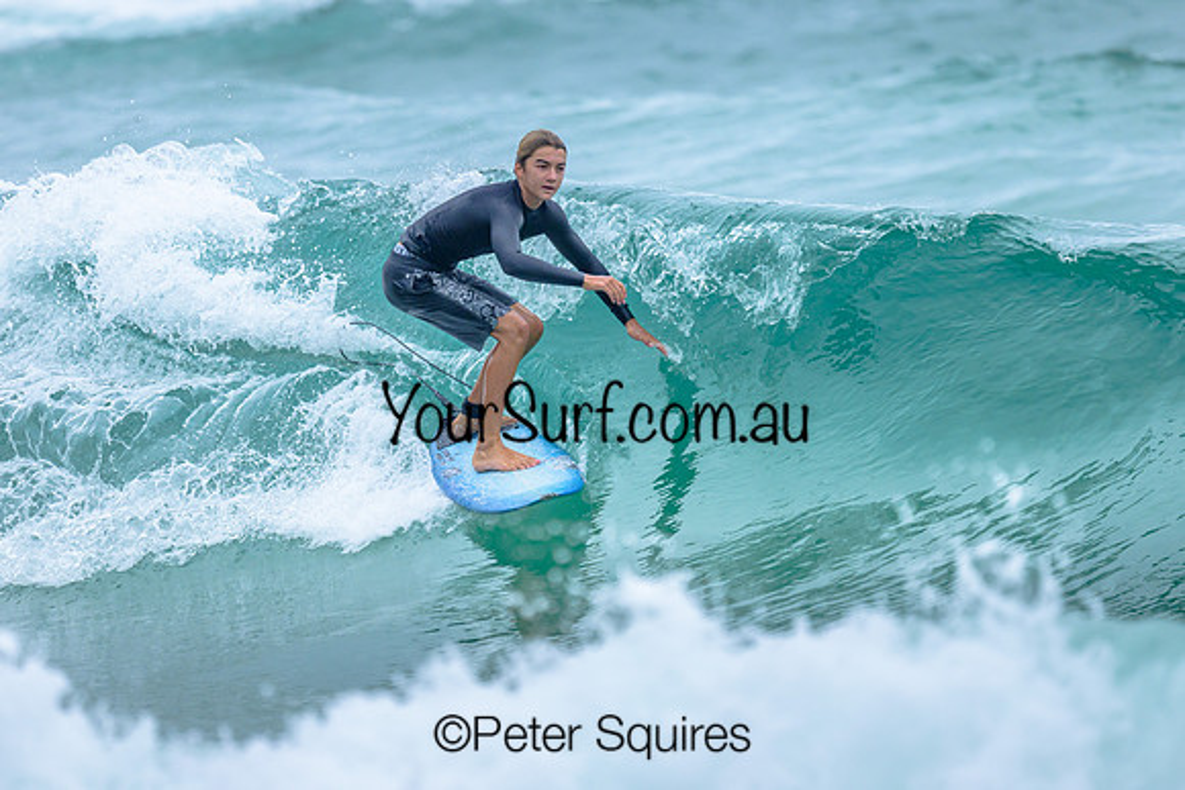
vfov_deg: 1.3
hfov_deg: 1.9
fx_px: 36202
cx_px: 574
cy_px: 393
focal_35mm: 1100
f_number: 6.3
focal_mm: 800
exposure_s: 1/2500
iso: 560
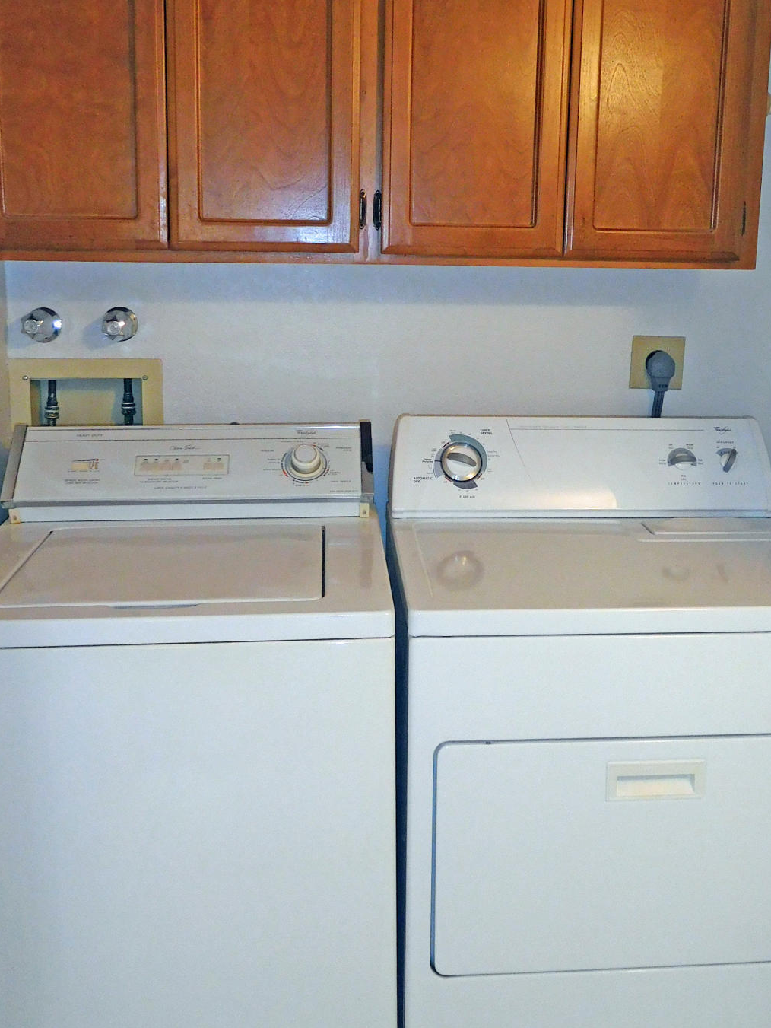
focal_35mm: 37
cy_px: 426
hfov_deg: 38.6
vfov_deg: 49.9
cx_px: 438
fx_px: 1098
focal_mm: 4.5
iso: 200
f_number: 3.4
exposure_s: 1/30
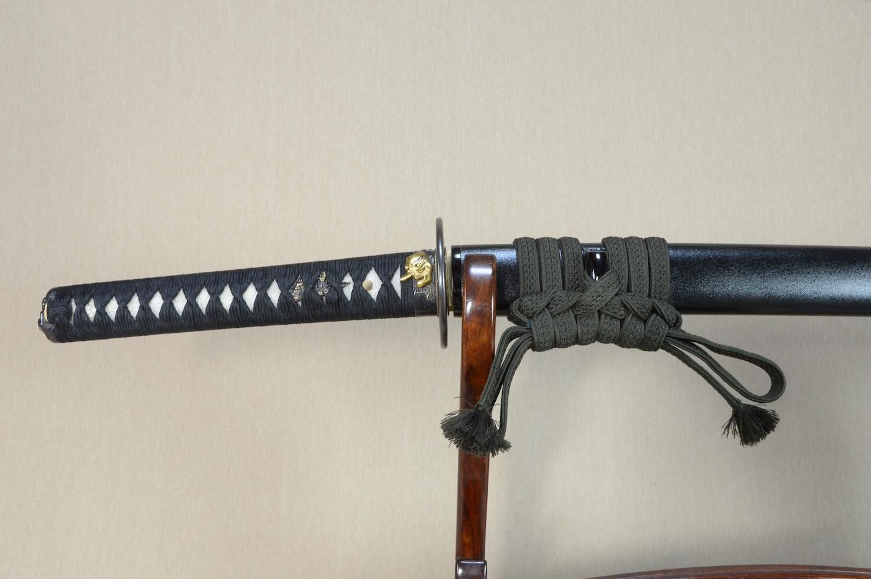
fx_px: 725
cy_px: 290
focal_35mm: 30
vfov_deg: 43.5
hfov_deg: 62.0
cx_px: 436
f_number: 11
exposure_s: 1/2
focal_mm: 20
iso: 400
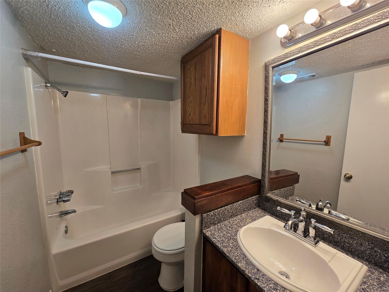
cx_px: 194
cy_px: 146
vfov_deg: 89.9
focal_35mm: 13
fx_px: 146
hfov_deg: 106.2
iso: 64
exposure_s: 1/60.2
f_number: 2.2
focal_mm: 2.2
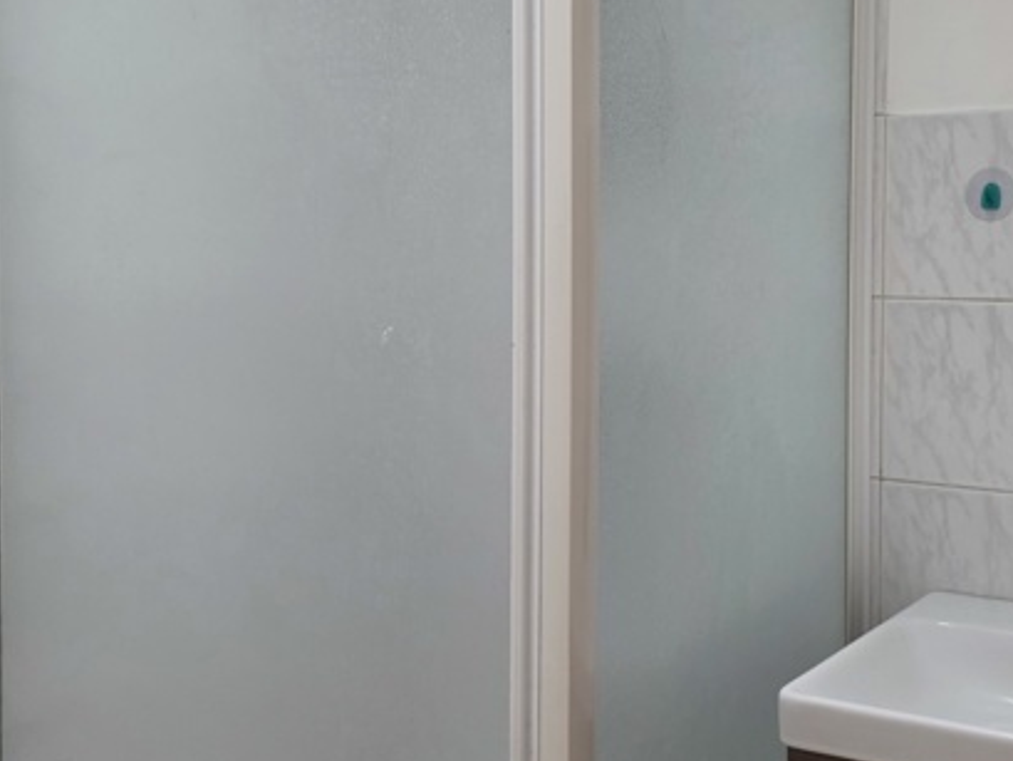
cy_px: 307
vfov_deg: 32.1
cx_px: 711
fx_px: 1317
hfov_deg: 41.3
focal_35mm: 45
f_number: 1.7
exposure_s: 1/180
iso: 125
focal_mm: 6.3
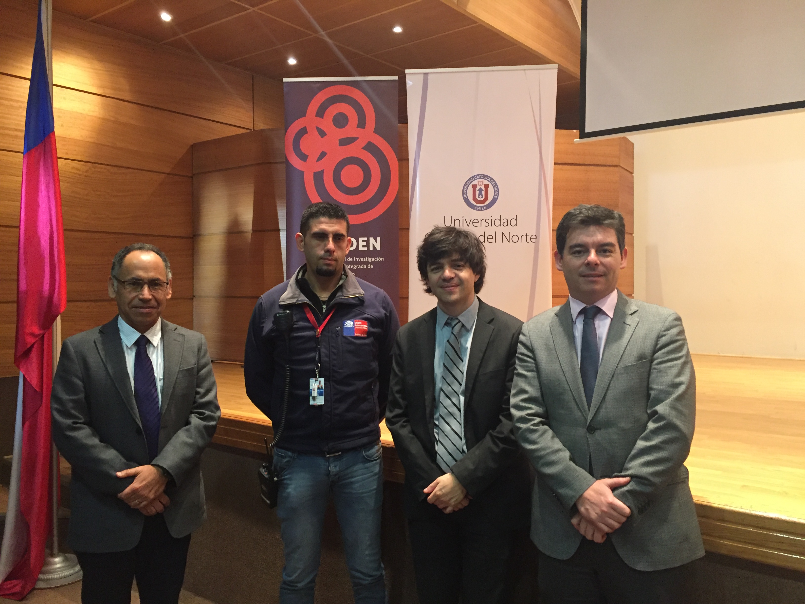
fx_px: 674
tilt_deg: -1.0
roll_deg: -0.2
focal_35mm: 29
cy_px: 302
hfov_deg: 61.7
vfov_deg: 48.2
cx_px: 402
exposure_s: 1/33
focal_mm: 4.15
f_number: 2.2
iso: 320
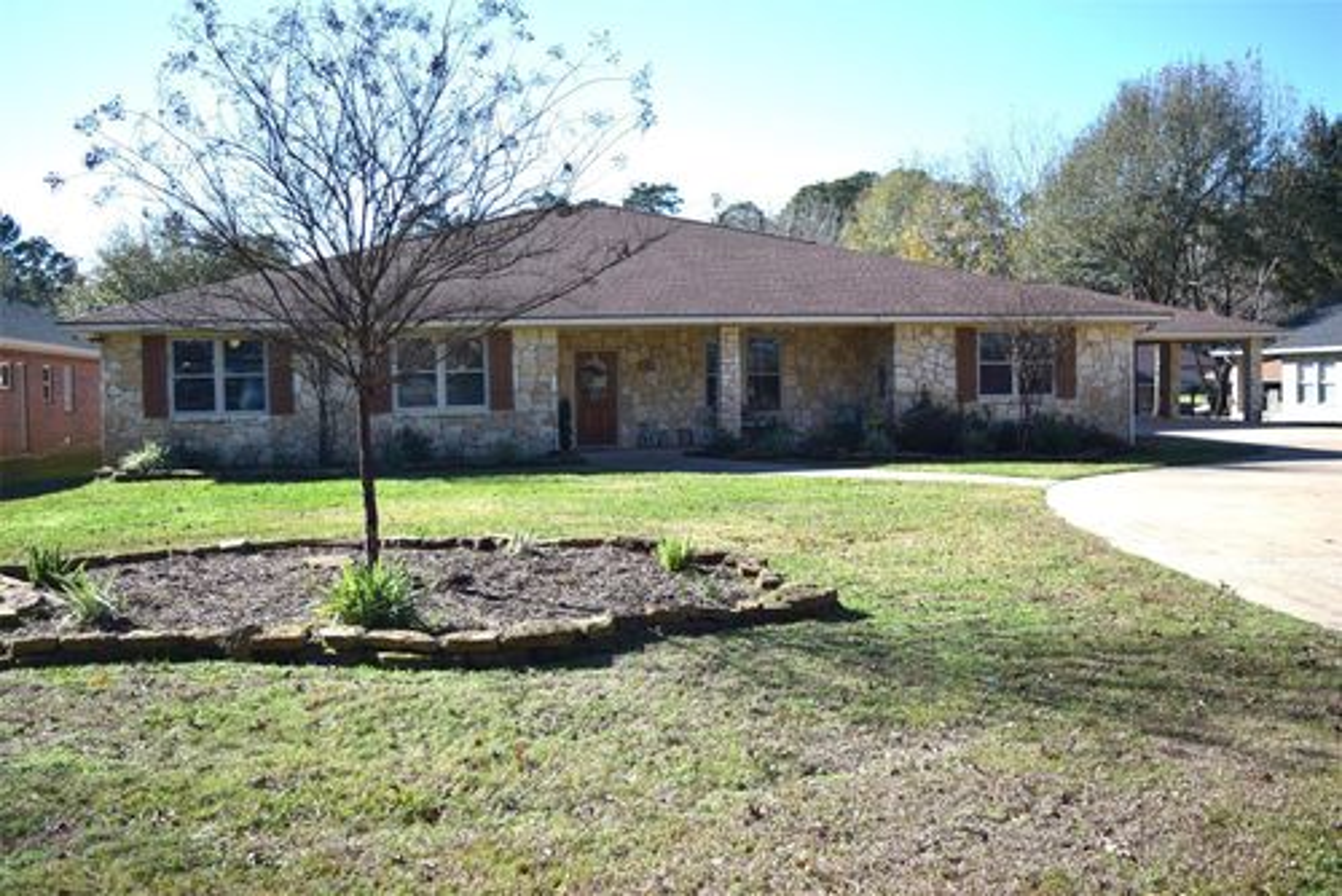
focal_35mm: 36
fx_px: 1343
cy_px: 448
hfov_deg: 53.1
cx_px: 671
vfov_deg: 36.9
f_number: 4
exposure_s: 1/1000
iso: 200
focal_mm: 24
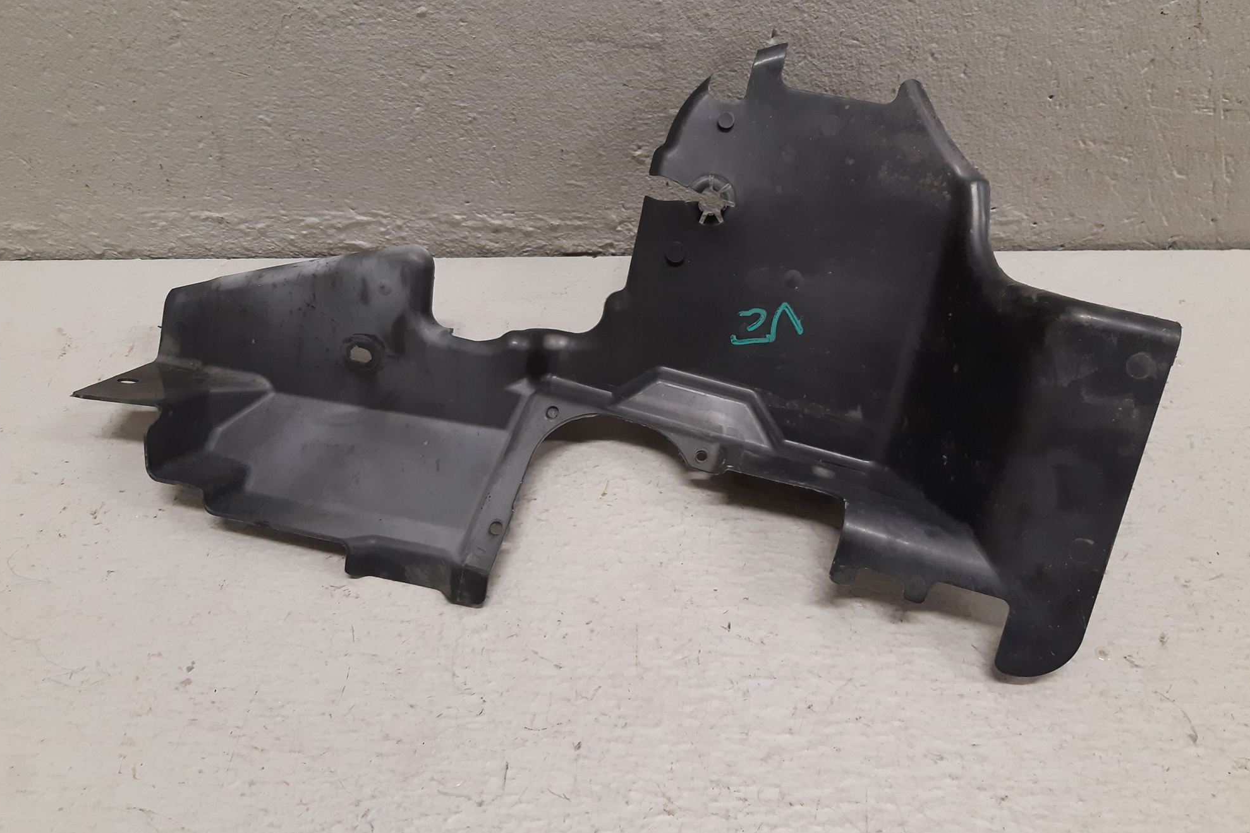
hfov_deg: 65.5
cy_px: 373
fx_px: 972
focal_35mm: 28
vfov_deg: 46.3
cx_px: 638
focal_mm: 3.93
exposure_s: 1/50
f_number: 1.7
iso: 160
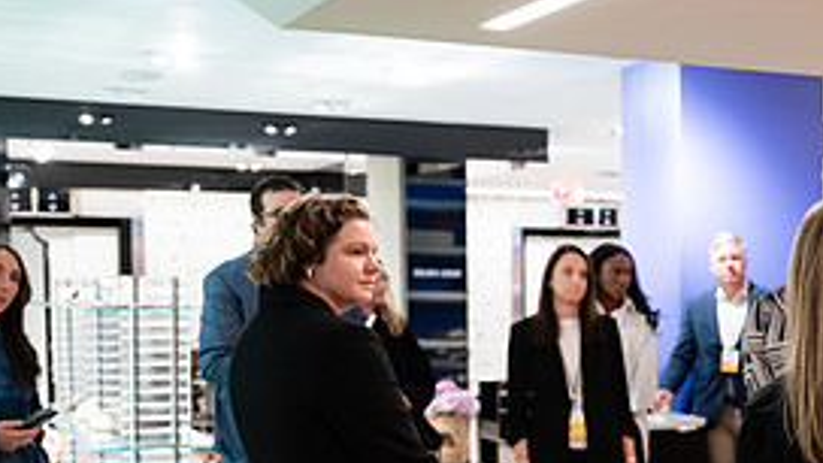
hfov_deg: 27.4
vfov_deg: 16.6
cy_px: 384
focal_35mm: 72
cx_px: 859
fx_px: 1571
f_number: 3.2
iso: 1600
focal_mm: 30.5
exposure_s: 1/160
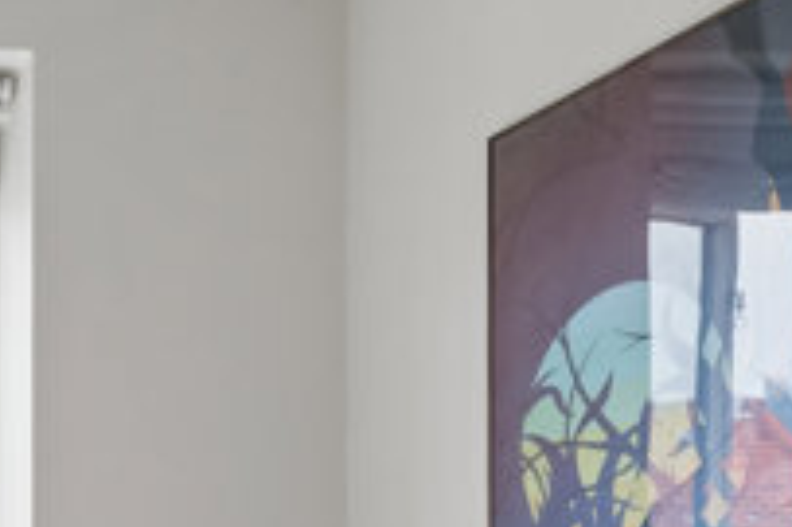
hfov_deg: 22.9
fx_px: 1473
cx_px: -468
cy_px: 681
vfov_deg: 18.8
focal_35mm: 67
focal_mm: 17
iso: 400
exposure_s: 1/40
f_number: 13
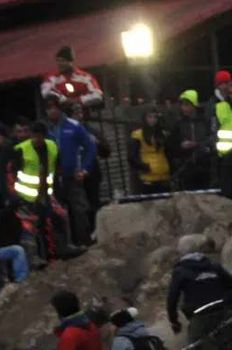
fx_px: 4261
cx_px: 428
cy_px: 313
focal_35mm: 440
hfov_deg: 3.1
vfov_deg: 4.7
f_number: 8
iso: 250
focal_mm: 62
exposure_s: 1/60
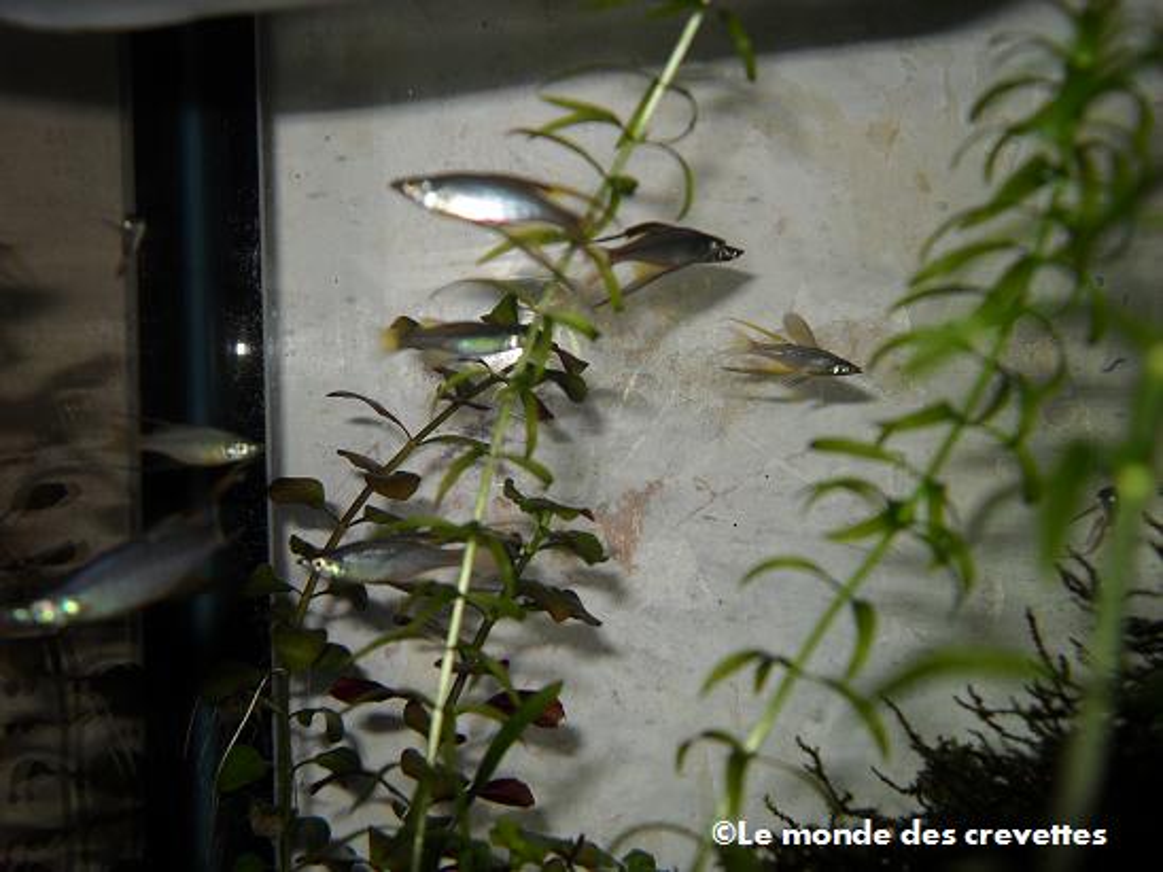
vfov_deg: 40.7
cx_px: 582
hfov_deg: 52.6
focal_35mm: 35
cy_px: 436
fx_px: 1176
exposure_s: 1/45
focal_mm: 6.2
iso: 100
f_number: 8.9
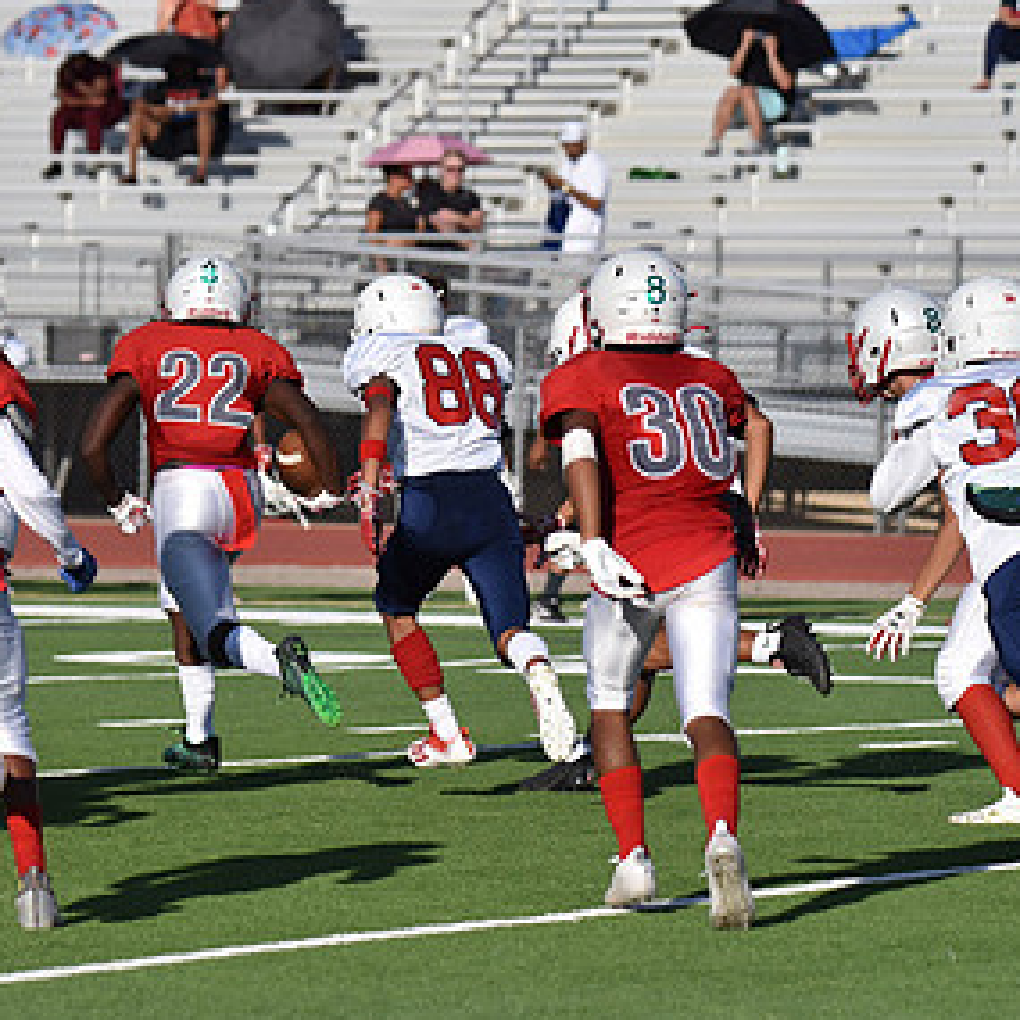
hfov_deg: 4.6
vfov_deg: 4.6
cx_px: 193
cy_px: 446
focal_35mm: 381
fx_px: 12701
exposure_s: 1/4000
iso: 400
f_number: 5.6
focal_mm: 220
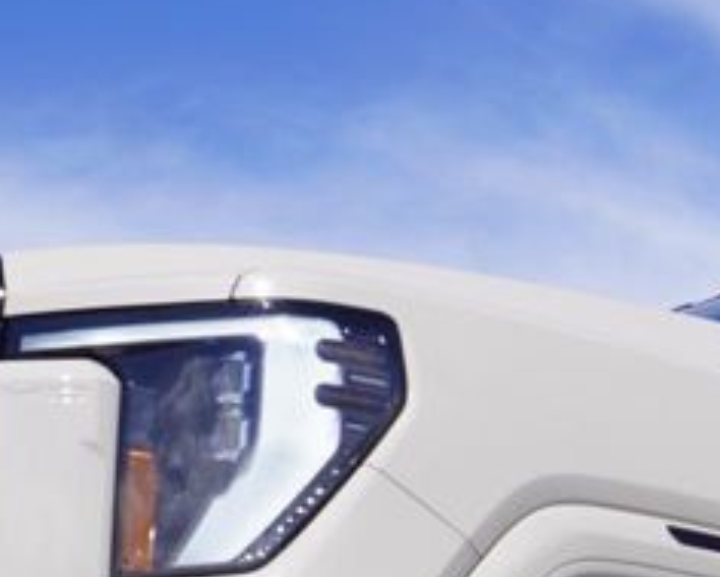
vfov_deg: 12.4
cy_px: 684
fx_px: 2601
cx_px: 659
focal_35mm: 122
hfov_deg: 15.6
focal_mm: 20
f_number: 10
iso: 100
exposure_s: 1/200
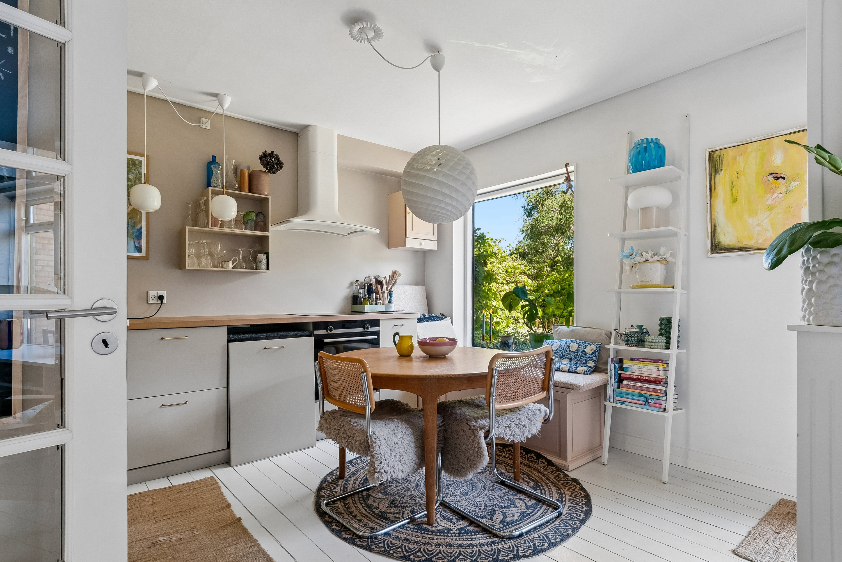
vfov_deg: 67.4
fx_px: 421
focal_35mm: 18
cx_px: 421
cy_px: 281
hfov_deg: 90.0
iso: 200
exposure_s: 1/2.5
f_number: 10
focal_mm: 12
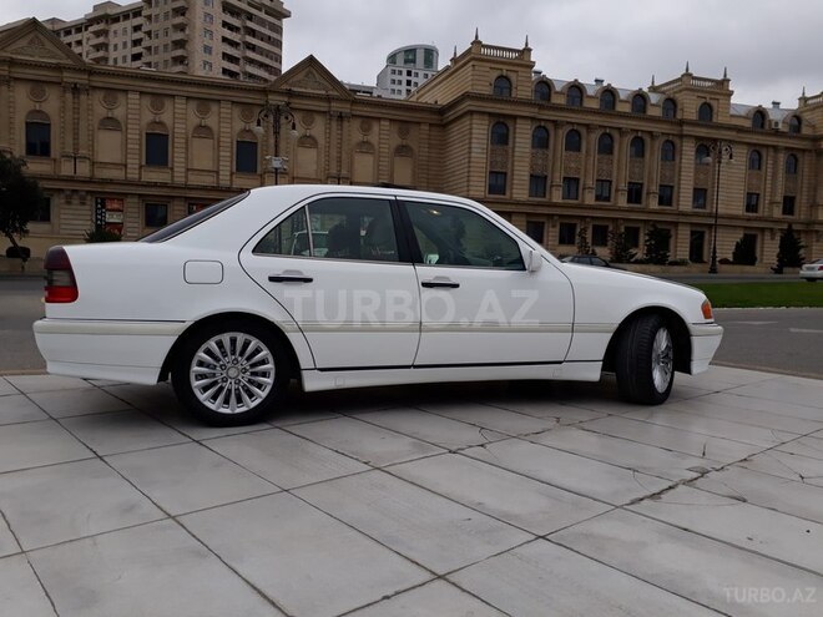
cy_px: 308
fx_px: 642
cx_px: 412
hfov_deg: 65.3
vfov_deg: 51.4
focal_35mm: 27
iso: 40
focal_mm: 3.6
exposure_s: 1/837
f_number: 1.9
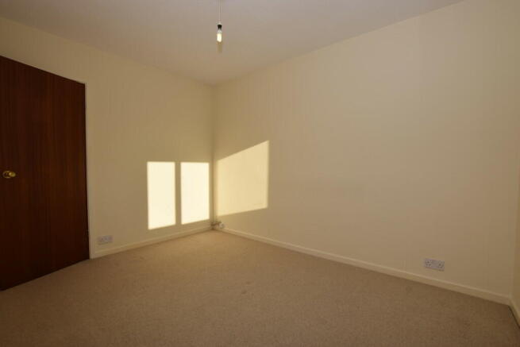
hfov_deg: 100.4
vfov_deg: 77.4
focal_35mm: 15
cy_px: 174
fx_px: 217
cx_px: 260
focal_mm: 10
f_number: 9
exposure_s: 1/200
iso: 100
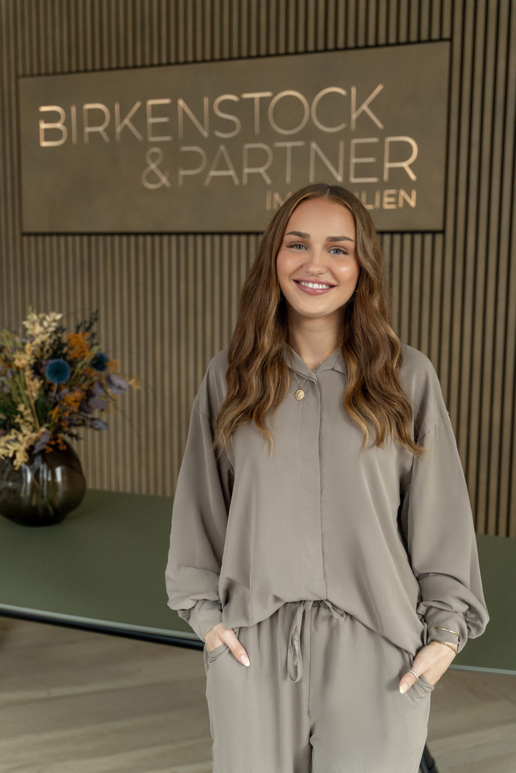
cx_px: 258
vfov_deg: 48.0
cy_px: 386
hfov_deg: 33.1
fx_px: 868
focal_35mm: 40
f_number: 2.8
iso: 250
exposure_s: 1/640
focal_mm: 40.4
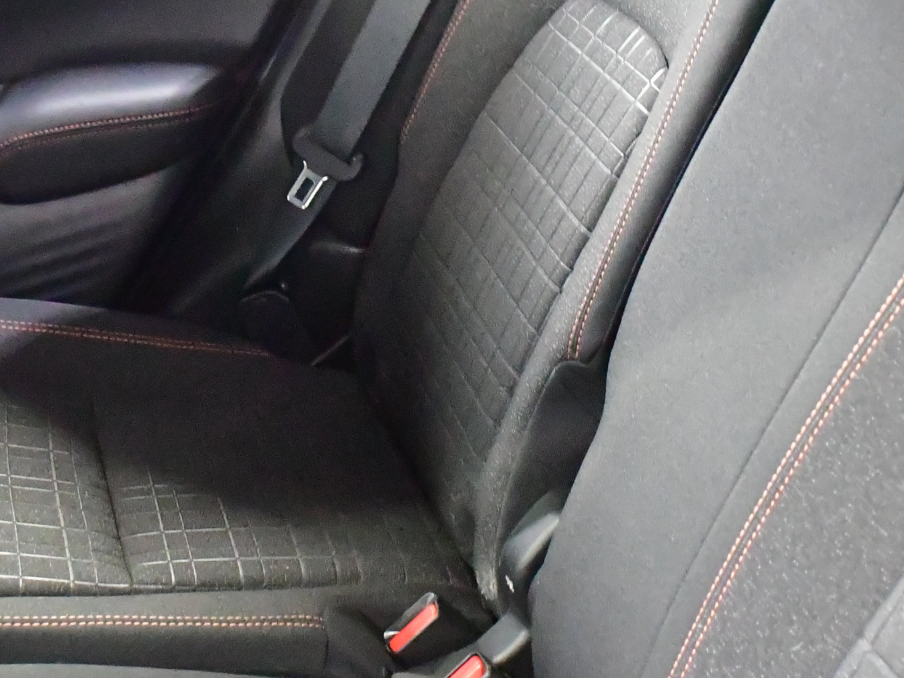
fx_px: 1671
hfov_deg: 30.2
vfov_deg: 22.9
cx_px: 543
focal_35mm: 64
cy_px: 247
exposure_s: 1/40
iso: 14400
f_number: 4
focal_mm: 18
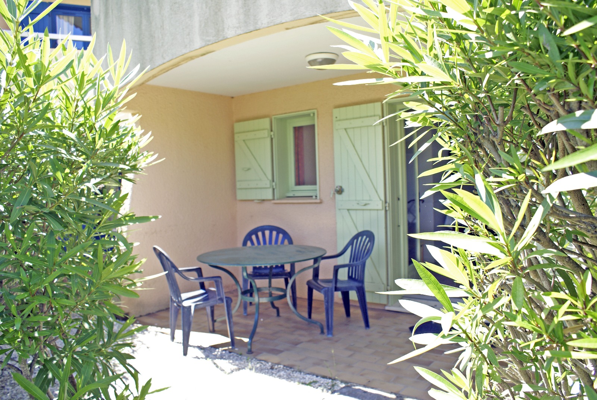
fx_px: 448
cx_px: 298
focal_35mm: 27
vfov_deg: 48.1
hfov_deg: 67.3
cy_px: 200
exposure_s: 1/200
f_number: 4
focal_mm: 18
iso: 200
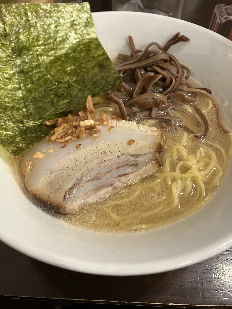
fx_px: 250
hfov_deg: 49.8
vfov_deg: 63.4
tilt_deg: -53.4
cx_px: 116
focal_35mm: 28
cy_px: 154
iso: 160
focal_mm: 3.99
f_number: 1.8
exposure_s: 1/50
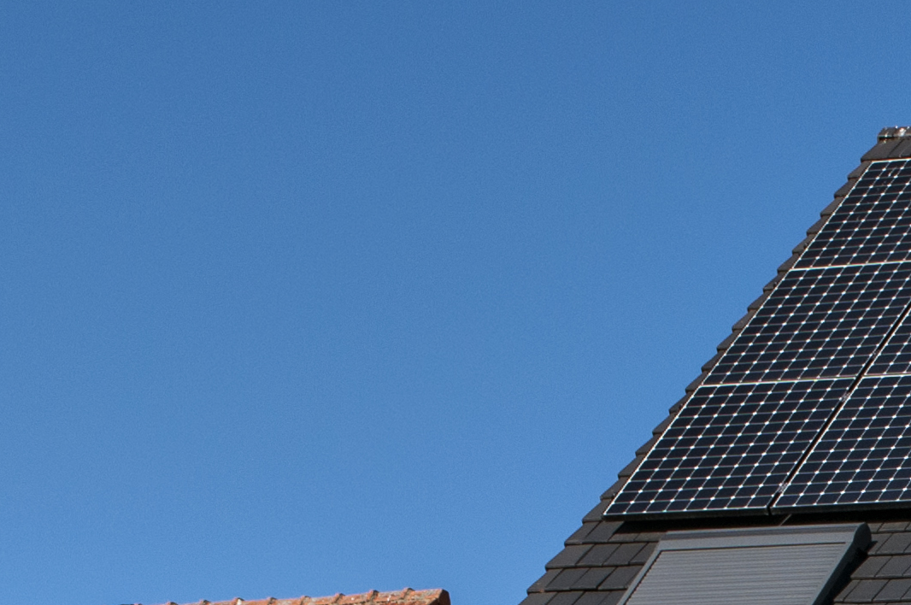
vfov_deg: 7.3
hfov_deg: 11.0
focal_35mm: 181
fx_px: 4575
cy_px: 1164
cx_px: 1245
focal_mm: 30
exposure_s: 1/640
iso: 200
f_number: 9
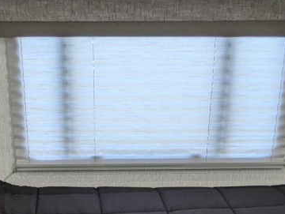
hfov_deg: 31.1
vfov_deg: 21.6
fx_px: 511
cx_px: 114
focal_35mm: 62
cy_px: 273
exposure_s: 1/86.7
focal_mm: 2.35
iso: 196
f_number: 2.2
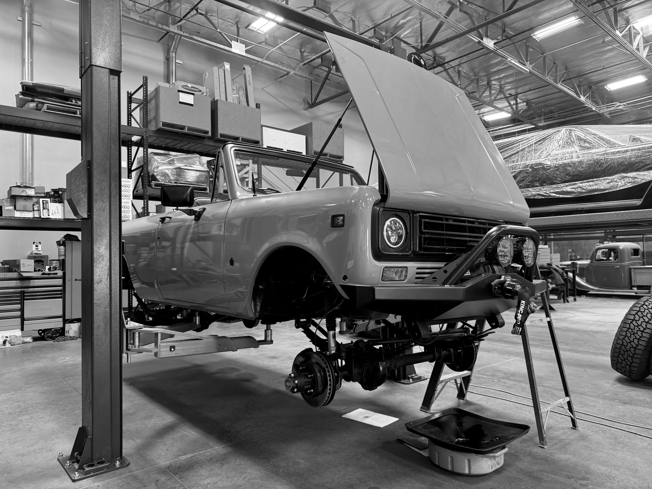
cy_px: 244
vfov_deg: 56.8
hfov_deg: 71.6
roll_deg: +1.0
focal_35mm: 24
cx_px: 326
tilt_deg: +1.9
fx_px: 452
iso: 200
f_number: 1.78
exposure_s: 1/60
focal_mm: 6.76
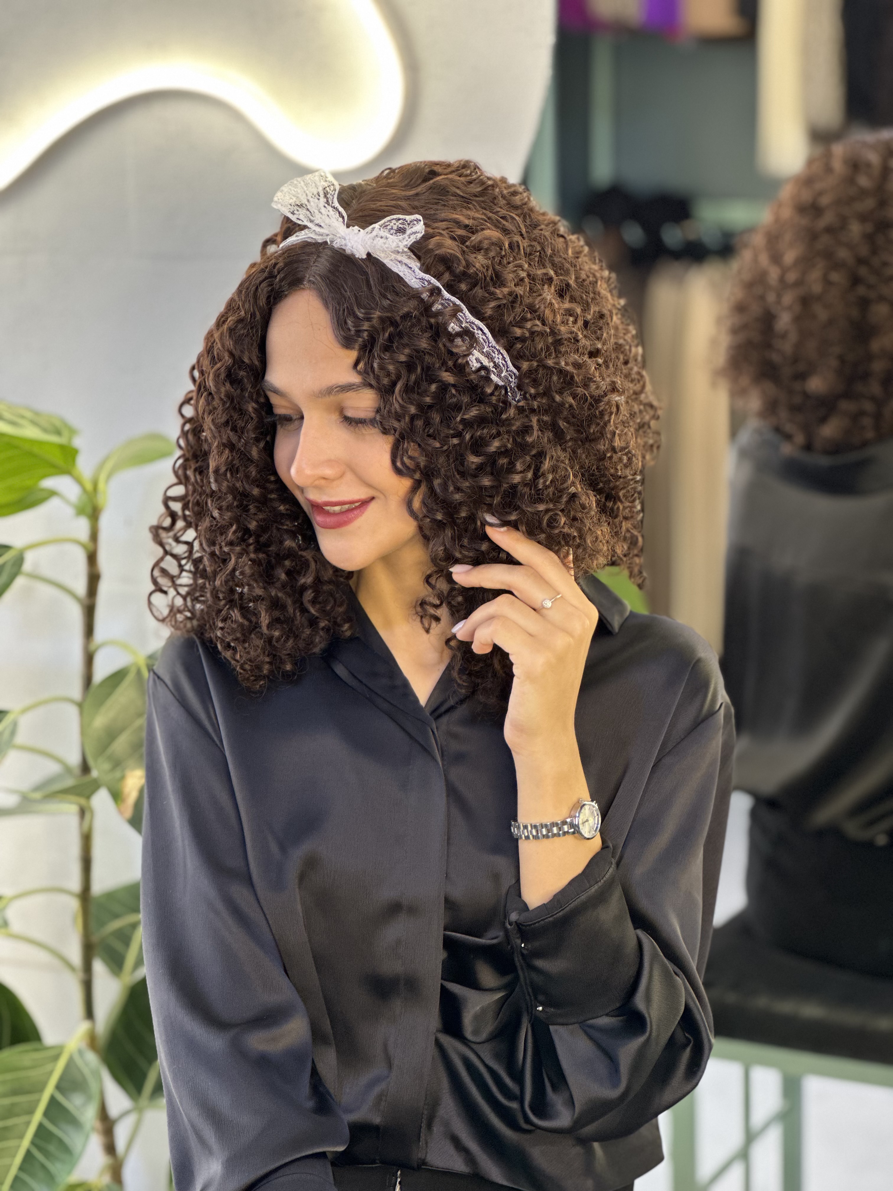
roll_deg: +0.4
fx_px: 2649
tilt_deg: -9.0
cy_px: 596
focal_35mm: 77
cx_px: 446
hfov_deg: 19.1
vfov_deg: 25.3
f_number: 2.8
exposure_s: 1/33
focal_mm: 9
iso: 200
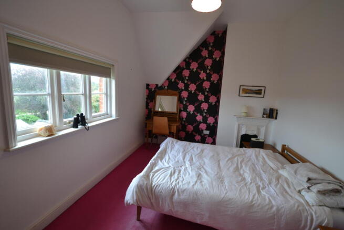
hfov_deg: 100.4
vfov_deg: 77.4
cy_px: 115
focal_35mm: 15
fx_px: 143
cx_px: 172
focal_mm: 10
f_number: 4
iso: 400
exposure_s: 1/60
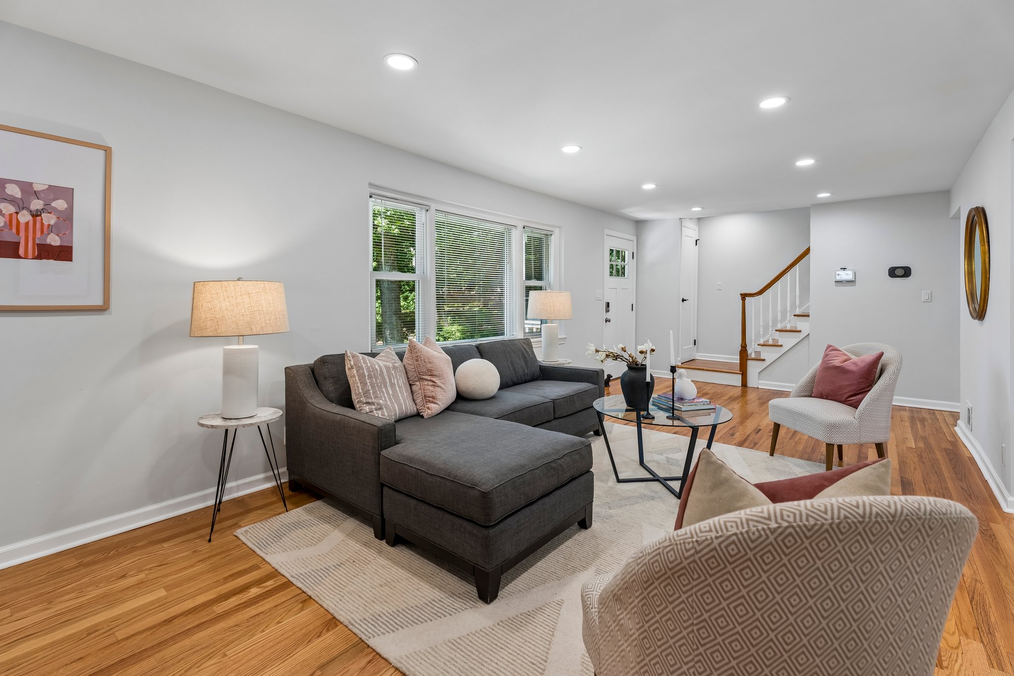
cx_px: 507
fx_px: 451
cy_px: 338
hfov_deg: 96.7
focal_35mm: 16
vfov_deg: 73.7
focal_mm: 16
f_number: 6.3
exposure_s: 1/20
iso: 250
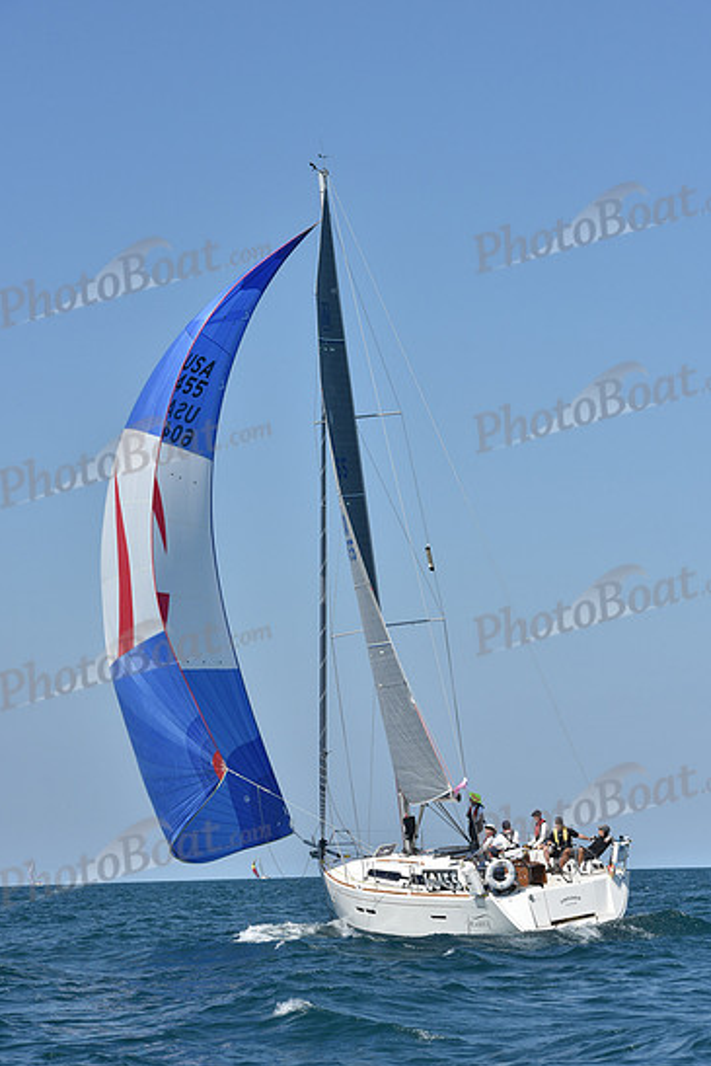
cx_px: 373
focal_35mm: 104
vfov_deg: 19.6
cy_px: 532
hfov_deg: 13.2
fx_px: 3079
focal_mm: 98
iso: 250
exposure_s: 1/1600
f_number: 7.1
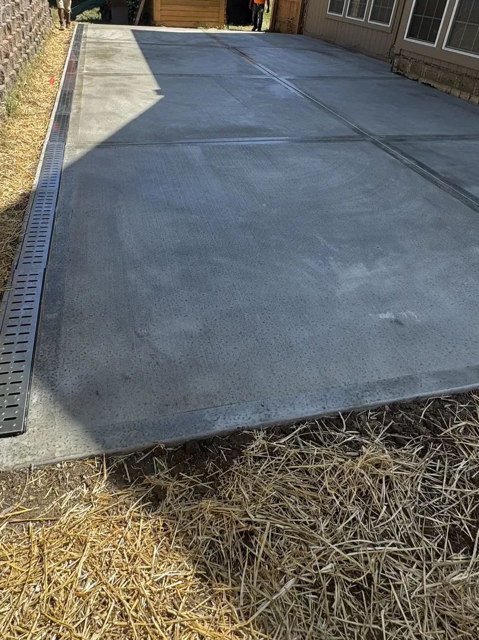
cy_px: 233
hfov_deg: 54.8
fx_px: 461
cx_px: 219
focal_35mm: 25
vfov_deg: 68.1
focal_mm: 2.22
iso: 40
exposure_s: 1/669
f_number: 2.2
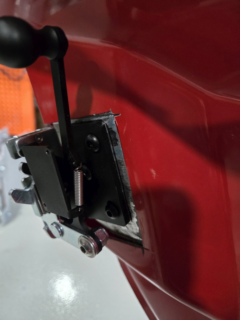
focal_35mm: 23
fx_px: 213
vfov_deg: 73.9
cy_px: 160
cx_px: 120
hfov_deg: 58.9
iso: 1600
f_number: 1.8
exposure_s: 1/40
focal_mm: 5.4
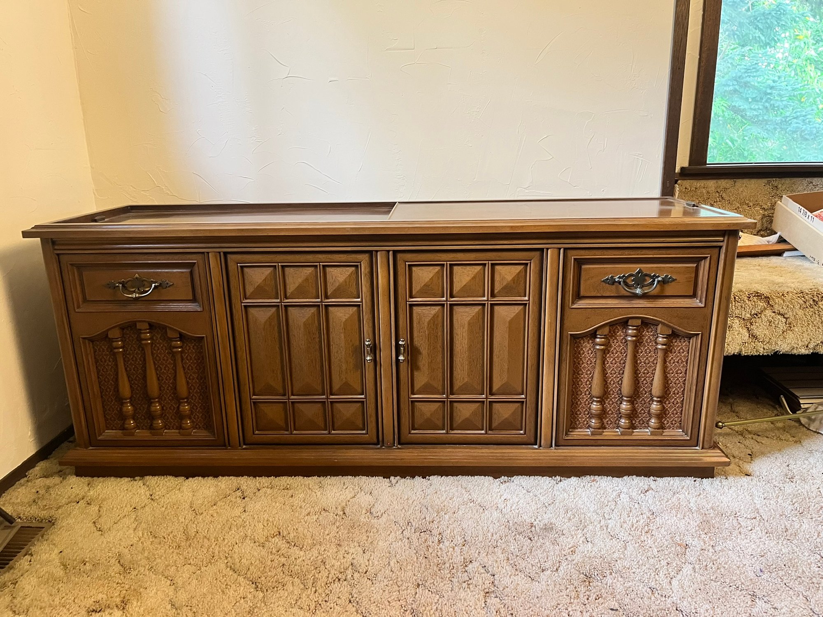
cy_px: 308
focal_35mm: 26
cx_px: 412
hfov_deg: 67.3
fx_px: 618
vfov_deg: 53.1
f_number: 1.6
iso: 200
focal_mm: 5.1
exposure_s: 1/60
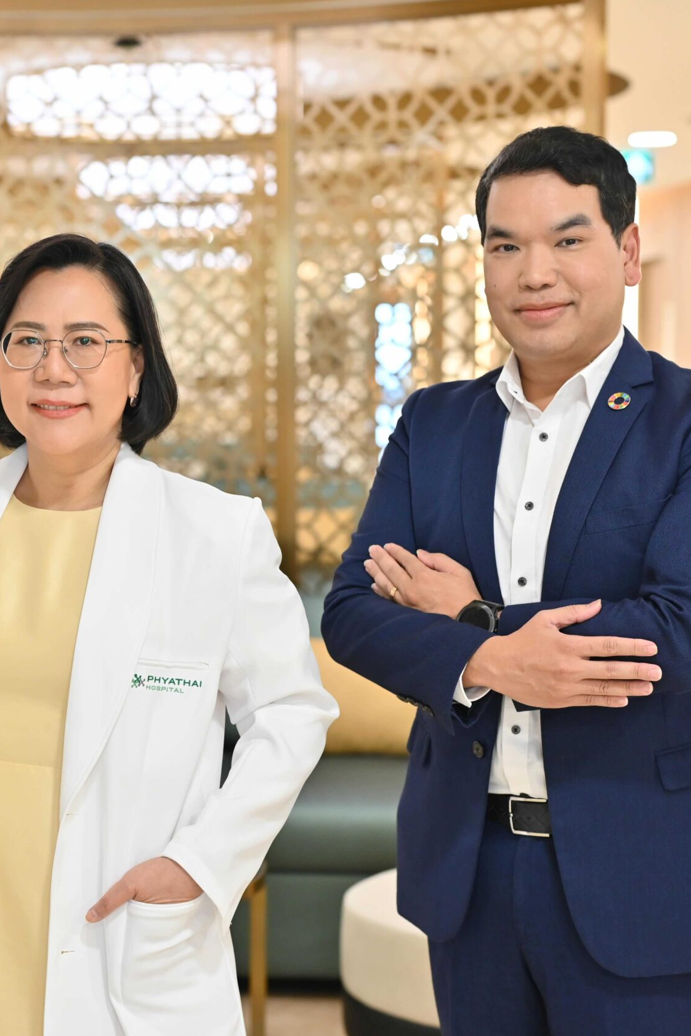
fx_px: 2188
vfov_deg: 26.7
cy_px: 514
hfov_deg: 17.6
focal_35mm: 76
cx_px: 42
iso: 800
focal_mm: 50
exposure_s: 1/200
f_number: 2.8
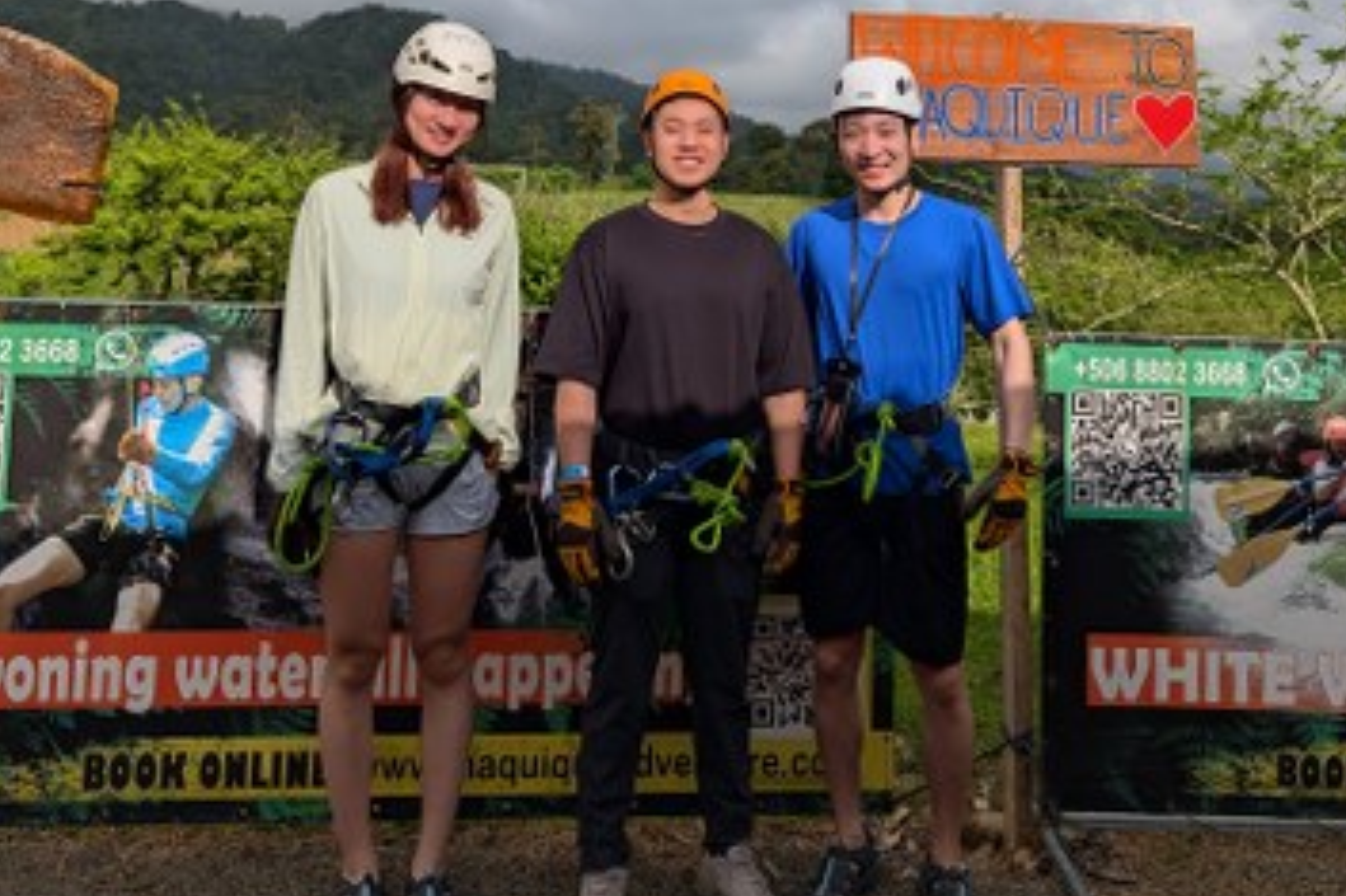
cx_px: 684
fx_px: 1271
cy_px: 99
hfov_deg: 55.8
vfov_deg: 36.6
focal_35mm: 34
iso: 21
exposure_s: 1/2075
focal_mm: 6.9
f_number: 1.68
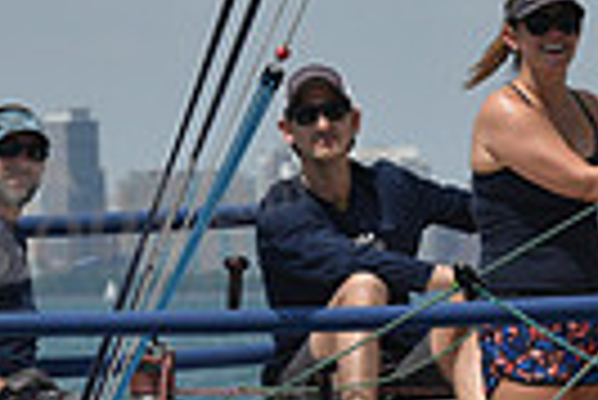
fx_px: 11624
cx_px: 544
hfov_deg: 2.9
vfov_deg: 2.0
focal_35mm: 699
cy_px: 425
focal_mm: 160
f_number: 10
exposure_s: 1/1250
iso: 250
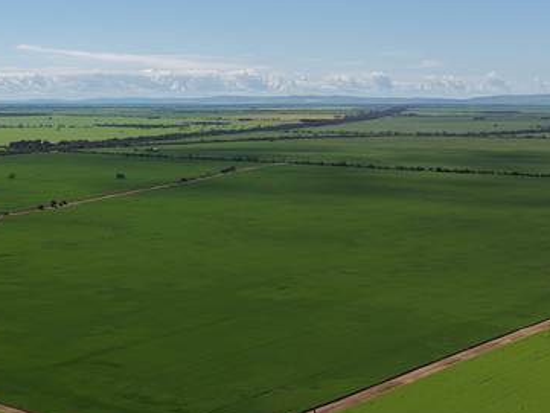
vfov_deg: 21.6
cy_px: 264
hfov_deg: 28.1
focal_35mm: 68
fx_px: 1081
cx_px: 126
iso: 200
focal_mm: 8.67
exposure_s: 1/6000
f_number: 1.8
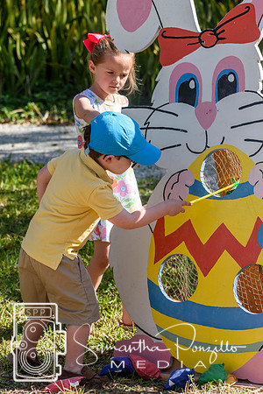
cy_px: 197
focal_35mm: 153
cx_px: 132
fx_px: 1676
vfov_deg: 13.4
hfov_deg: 9.0
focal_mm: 102
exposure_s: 1/500
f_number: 5.6
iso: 200
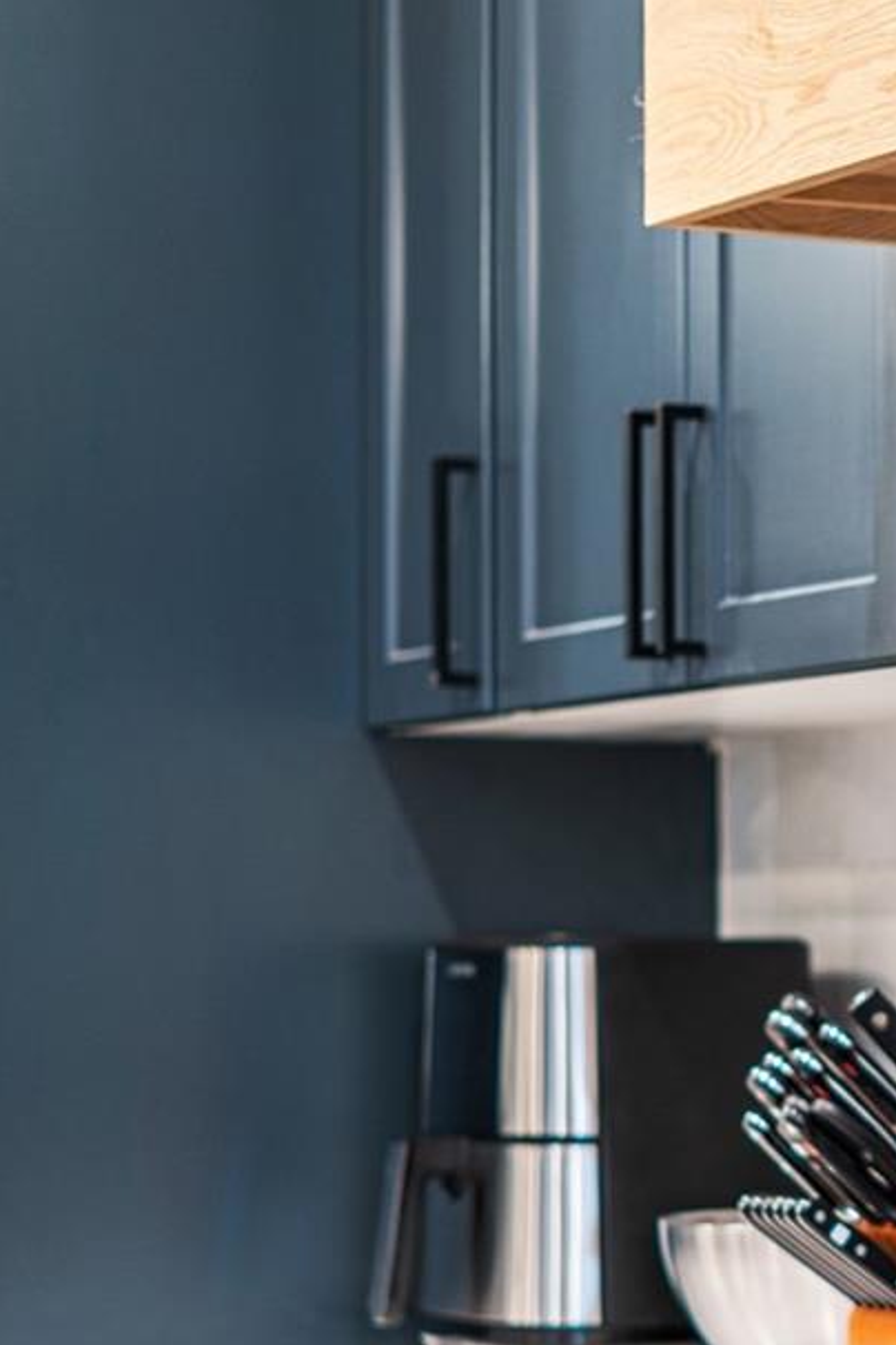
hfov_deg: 10.1
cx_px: 1220
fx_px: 4928
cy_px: 1110
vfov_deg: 15.4
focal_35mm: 132
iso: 100
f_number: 1.8
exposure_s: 1/10
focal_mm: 50
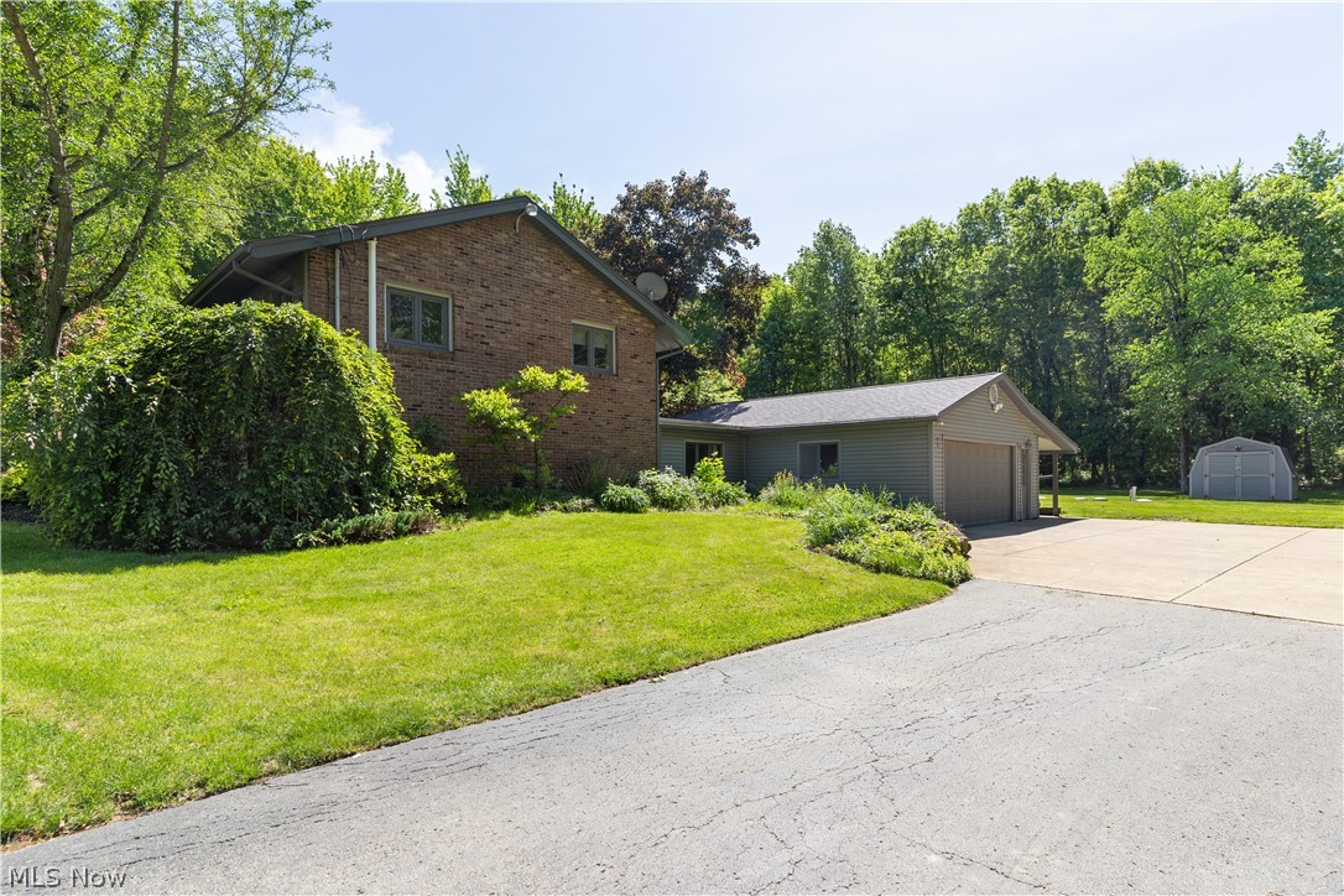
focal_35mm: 17
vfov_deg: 70.4
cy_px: 448
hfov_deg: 93.3
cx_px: 672
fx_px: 635
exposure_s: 1/250
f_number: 7.1
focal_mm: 17
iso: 160
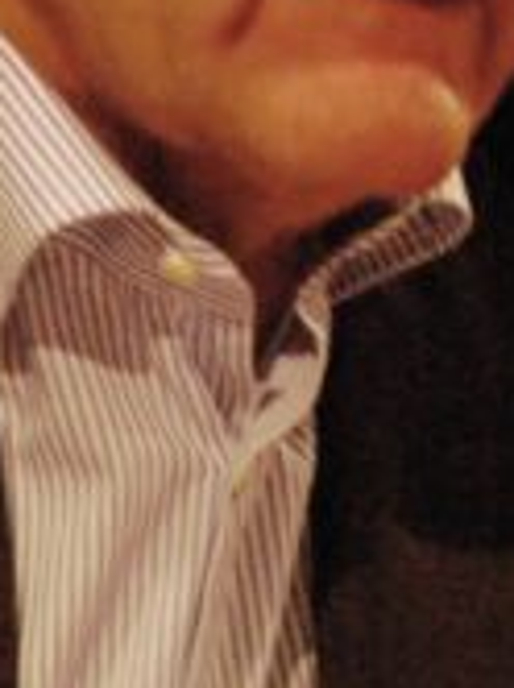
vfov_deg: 1.9
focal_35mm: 1044
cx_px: 216
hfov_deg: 1.4
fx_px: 20723
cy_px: -4
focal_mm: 200
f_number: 5.6
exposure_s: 1/25
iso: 1600
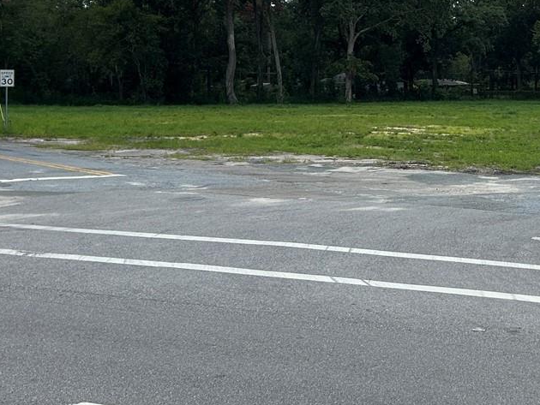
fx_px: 1030
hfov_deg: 28.2
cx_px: 489
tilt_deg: +1.0
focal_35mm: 66
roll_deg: -1.2
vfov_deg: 21.9
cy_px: 72
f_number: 1.5
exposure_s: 1/5319
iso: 50
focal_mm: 5.7
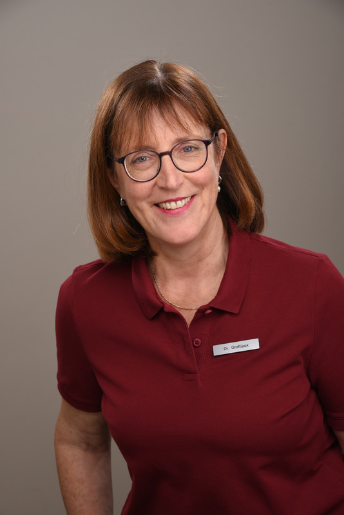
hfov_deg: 13.1
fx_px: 1504
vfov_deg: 19.4
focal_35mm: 105
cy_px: 258
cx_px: 172
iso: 100
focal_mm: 105
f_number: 11
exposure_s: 1/125
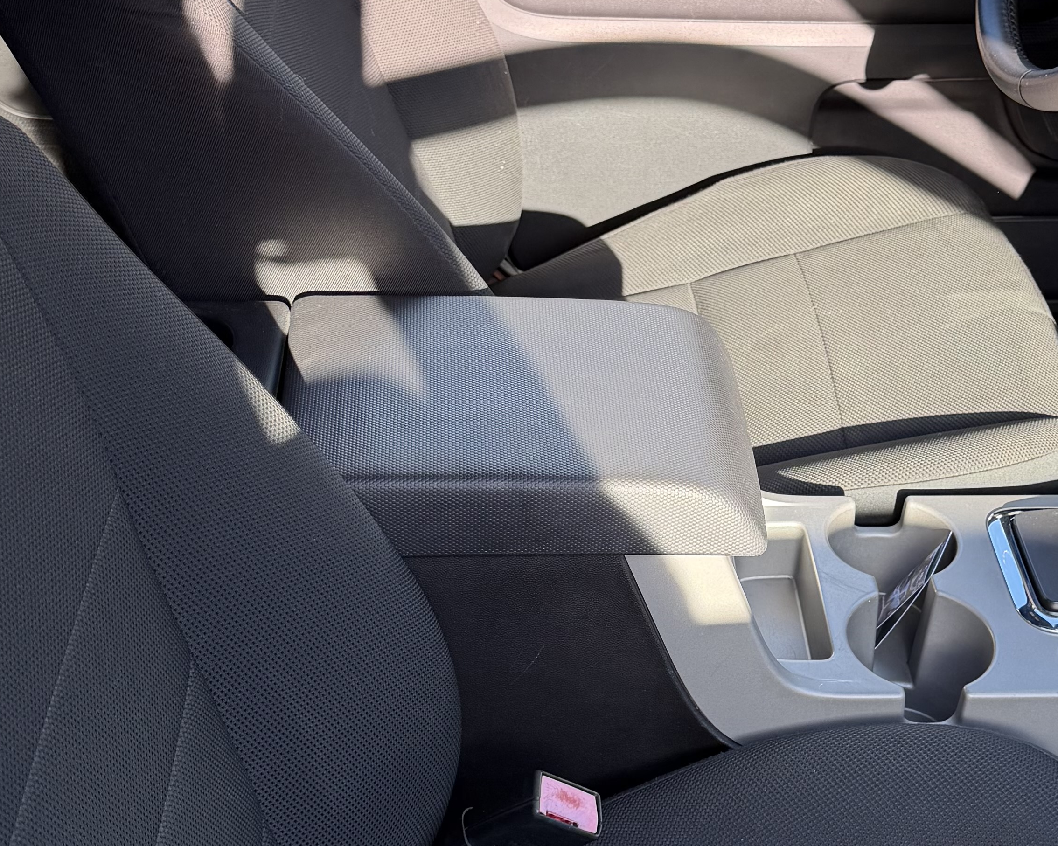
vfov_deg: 25.8
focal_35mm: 59
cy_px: 468
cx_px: 672
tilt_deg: -37.7
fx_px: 1847
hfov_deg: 31.8
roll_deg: -0.2
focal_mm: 6.76
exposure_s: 1/240
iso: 80
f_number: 1.78
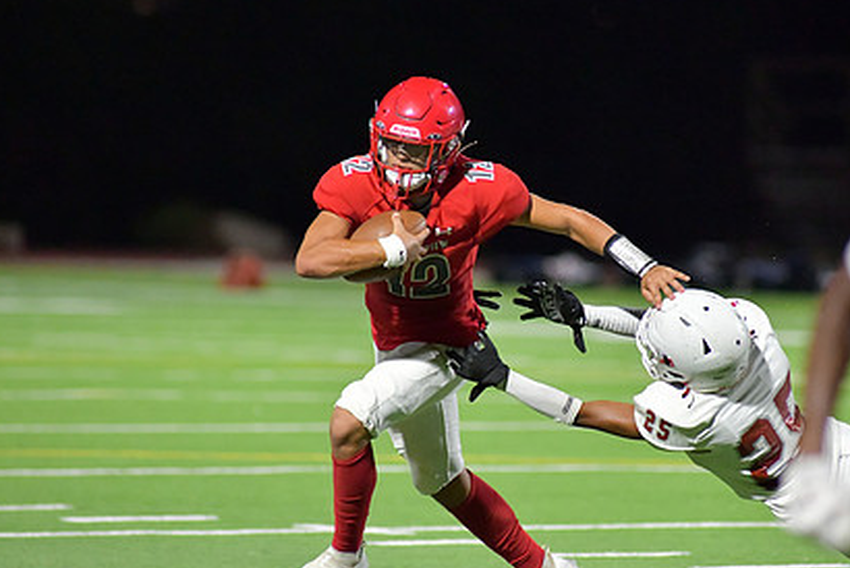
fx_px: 10018
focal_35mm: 424
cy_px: 337
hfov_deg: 4.9
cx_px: 525
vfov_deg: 3.2
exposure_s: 1/1250
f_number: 4
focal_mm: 300
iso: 9000
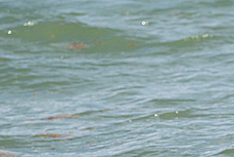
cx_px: 229
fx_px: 6595
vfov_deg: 1.4
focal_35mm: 1014
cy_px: 165
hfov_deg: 2.0
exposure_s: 1/1250
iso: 640
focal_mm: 400
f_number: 10
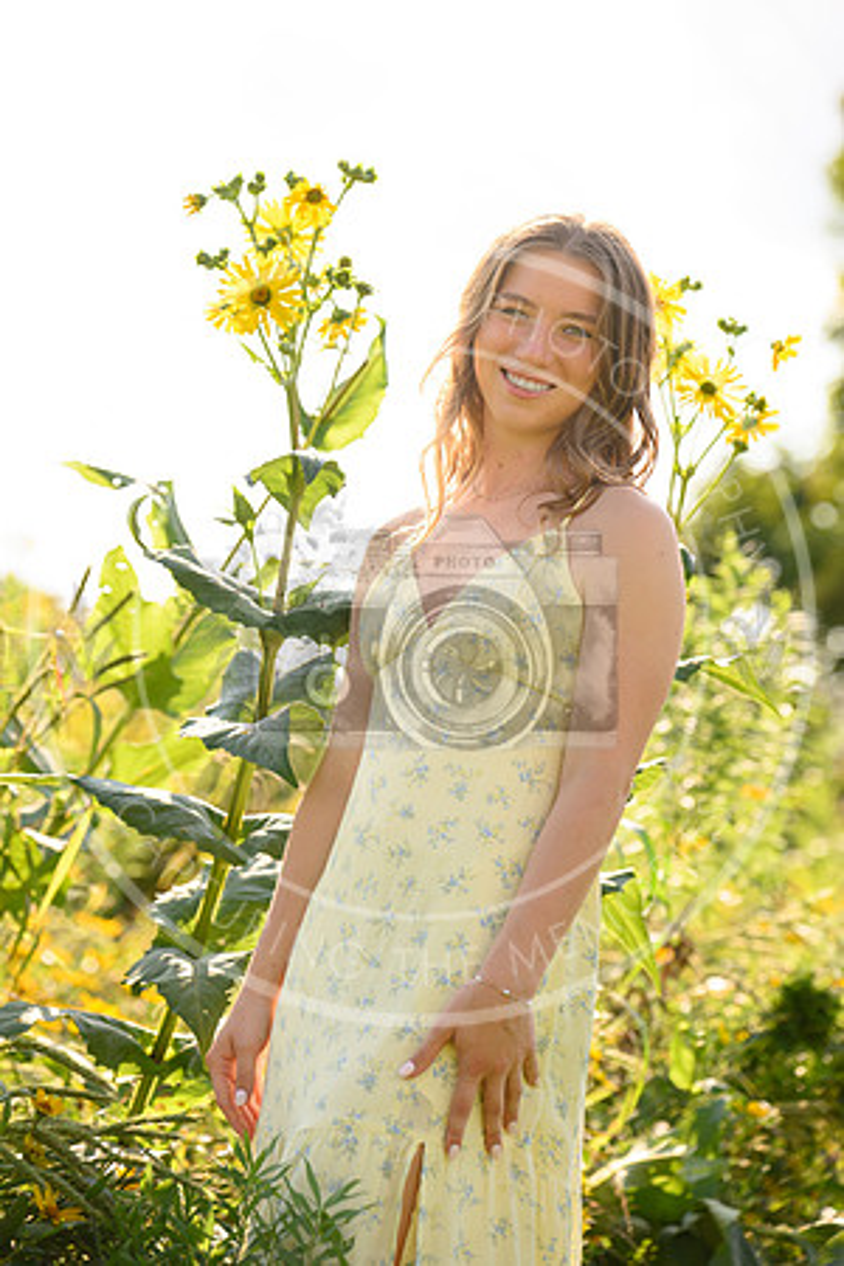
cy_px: 633
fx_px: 3692
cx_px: 422
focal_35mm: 105
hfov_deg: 13.0
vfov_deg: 19.5
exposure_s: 1/1000
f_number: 3.5
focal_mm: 105
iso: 250
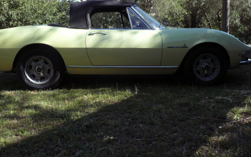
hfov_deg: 48.2
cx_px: 118
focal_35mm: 41
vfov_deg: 31.1
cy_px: 55
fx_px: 280
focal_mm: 5.8
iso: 100
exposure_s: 1/500
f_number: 2.8
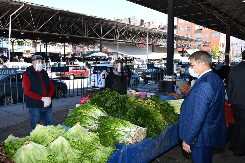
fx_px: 204
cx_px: 122
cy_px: 82
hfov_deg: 61.9
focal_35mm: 30
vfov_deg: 43.6
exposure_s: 1/125
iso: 125
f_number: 5.6
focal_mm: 20
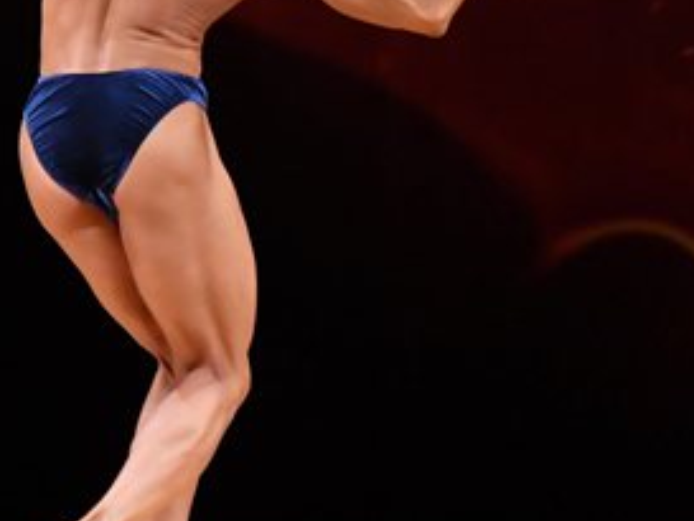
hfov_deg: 3.2
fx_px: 12295
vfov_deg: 2.4
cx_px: 271
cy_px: 150
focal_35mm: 613
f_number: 5.6
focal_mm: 150
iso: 4000
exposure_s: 1/400
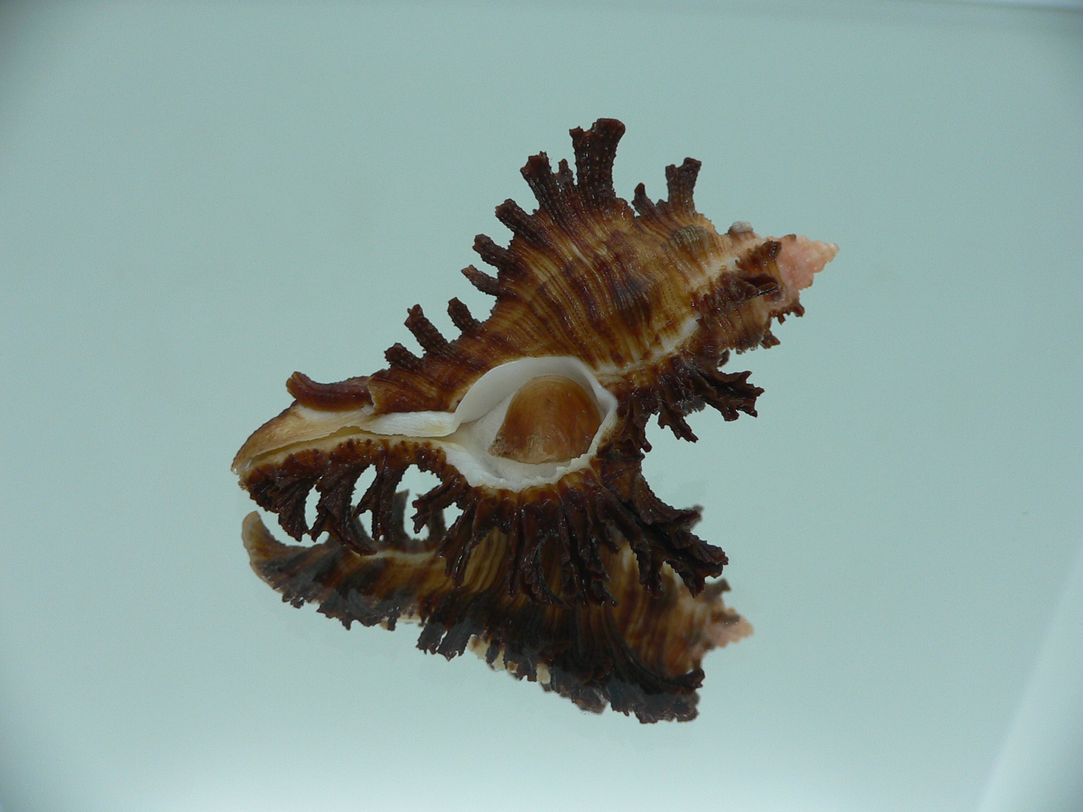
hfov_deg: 52.6
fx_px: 1095
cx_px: 542
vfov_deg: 40.7
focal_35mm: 35
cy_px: 406
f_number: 2.8
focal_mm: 4.6
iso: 80
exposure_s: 1/60
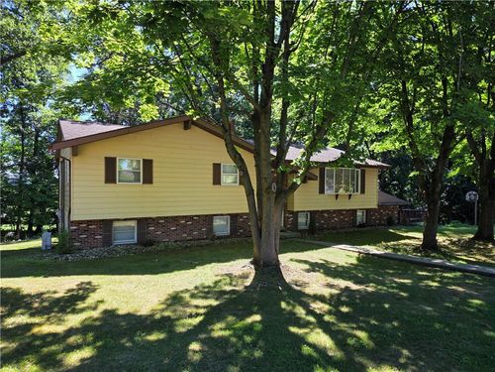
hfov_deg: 73.9
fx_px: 329
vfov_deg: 58.9
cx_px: 248
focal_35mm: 23
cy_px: 186
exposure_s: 1/359
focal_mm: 6.25
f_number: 1.7
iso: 32
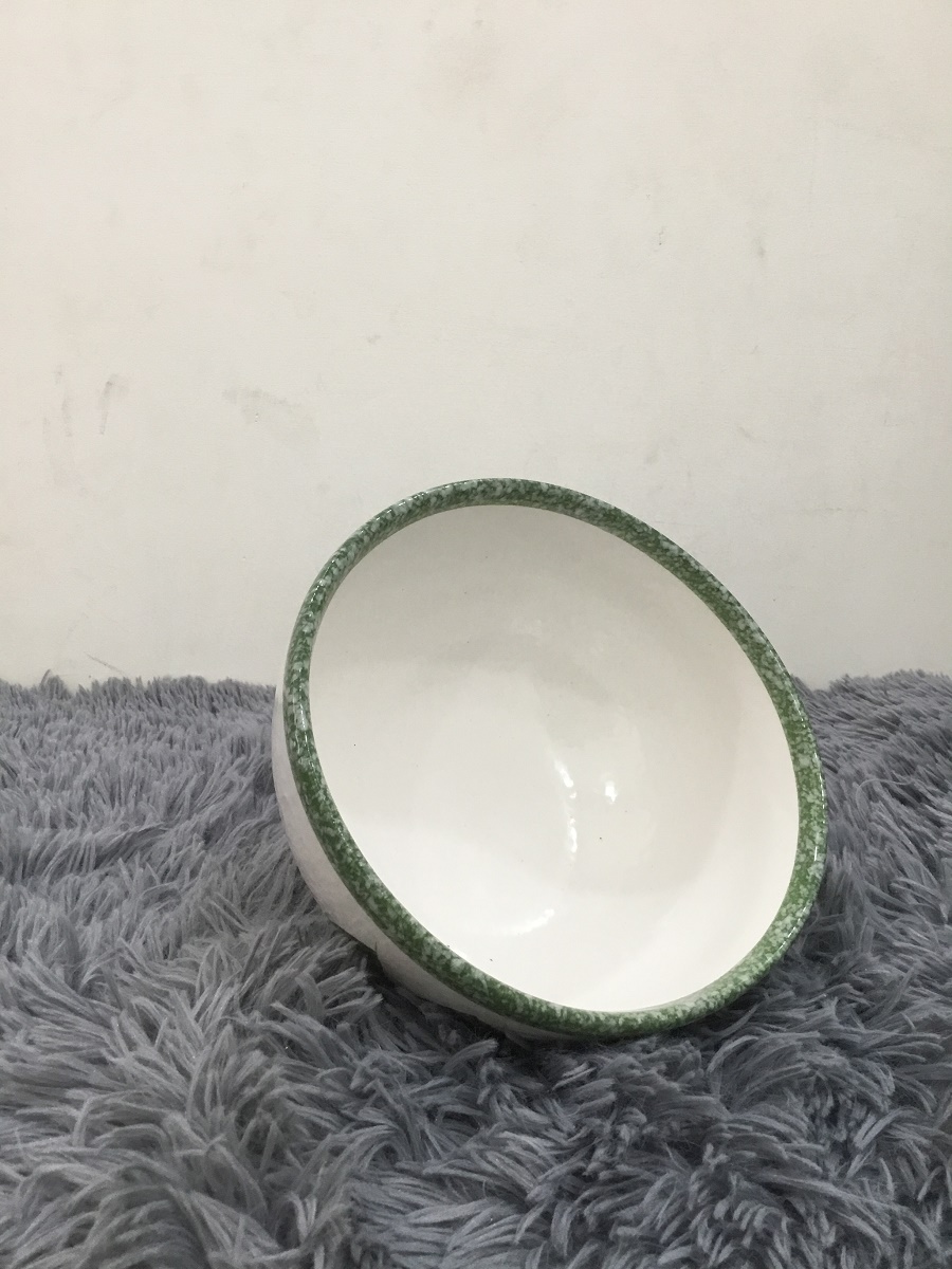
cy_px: 634
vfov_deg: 58.4
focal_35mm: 31
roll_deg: +0.4
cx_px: 476
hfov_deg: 45.4
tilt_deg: -9.2
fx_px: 1137
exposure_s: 1/33
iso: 50
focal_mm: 3.3
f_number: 2.4
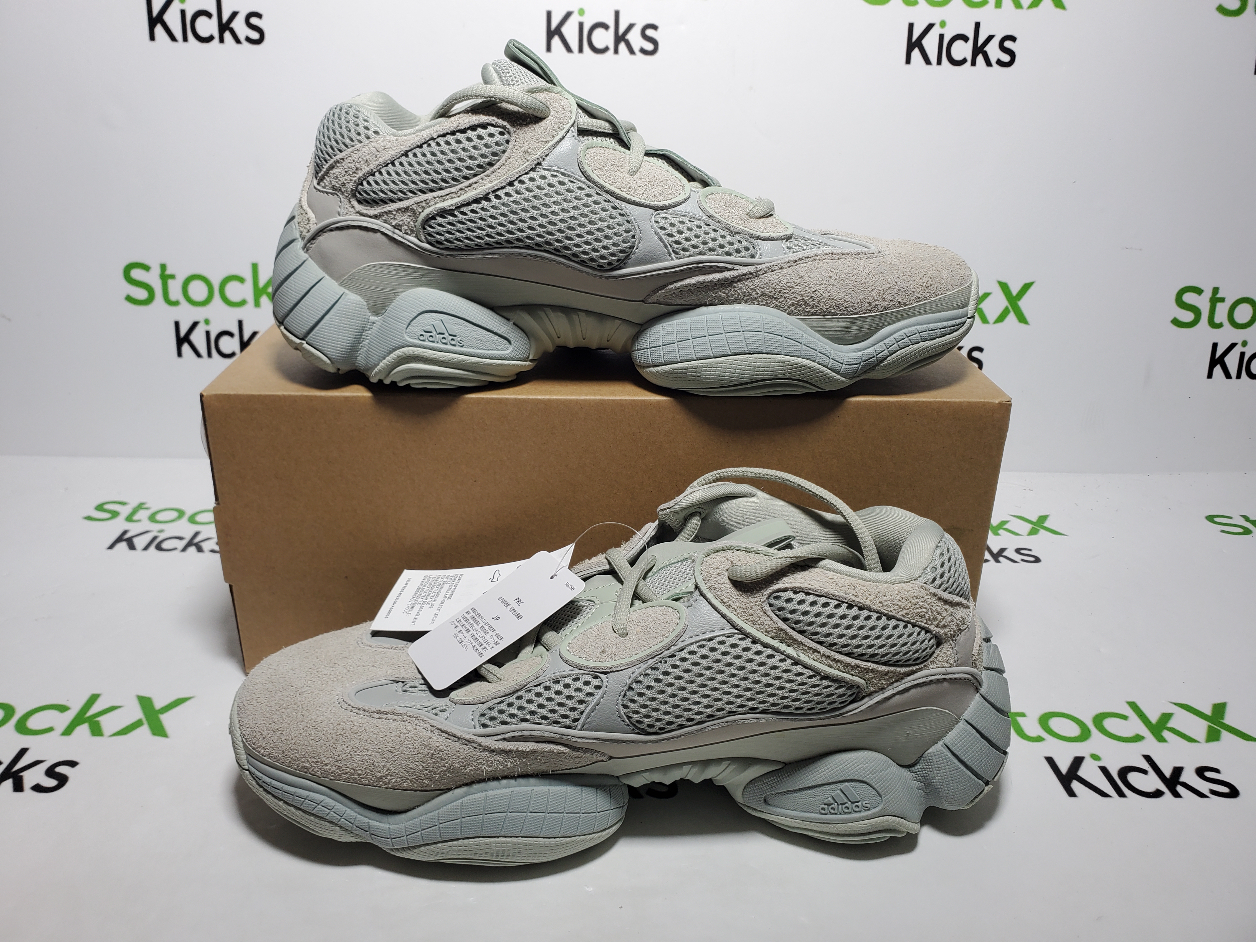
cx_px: 628
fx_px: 943
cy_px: 471
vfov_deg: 53.1
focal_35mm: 26
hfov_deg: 67.3
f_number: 2.4
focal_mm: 4.3
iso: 50
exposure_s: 1/176
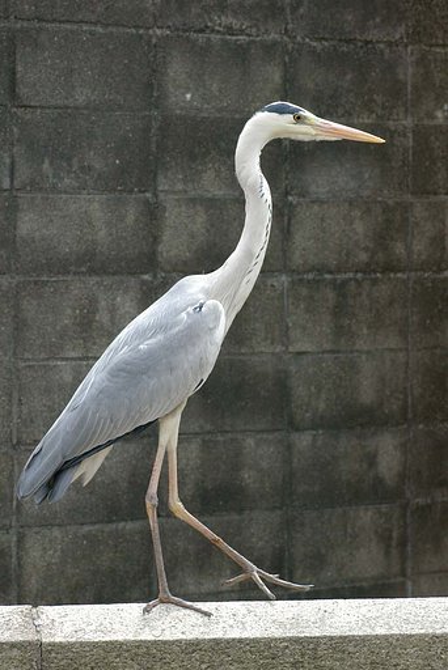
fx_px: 2516
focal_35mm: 135
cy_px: 335
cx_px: 224
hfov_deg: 10.2
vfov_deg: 15.2
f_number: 6.7
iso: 800
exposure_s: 1/350
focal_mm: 90
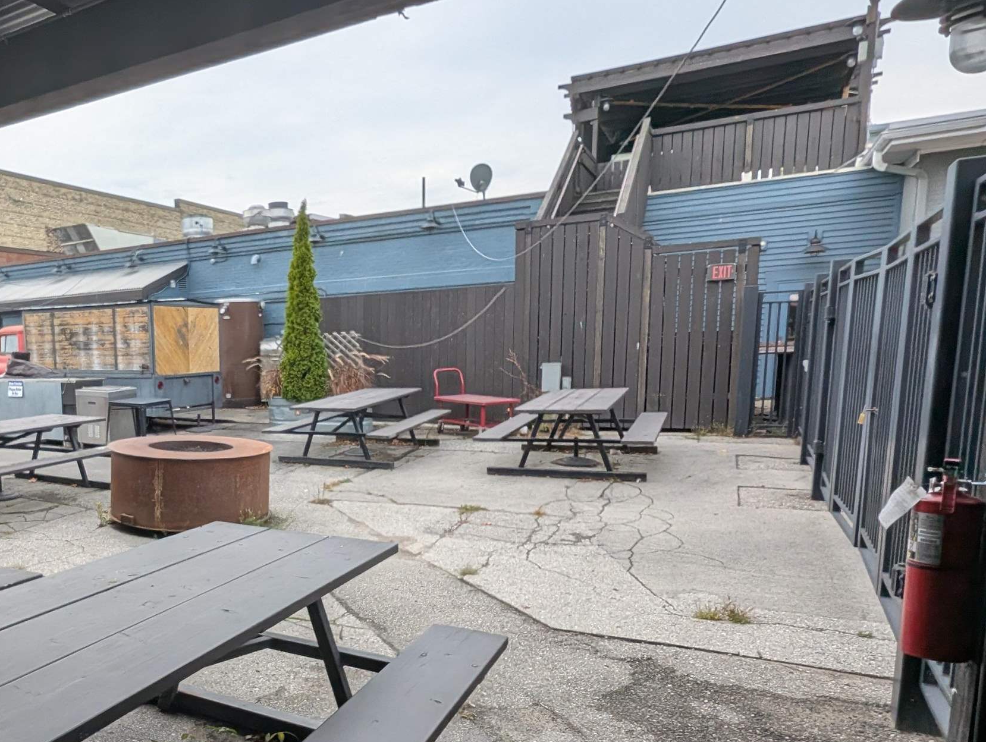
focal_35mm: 24
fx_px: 685
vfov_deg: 56.1
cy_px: 474
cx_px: 221
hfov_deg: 66.1
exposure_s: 1/620
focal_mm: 1.95
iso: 45
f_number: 2.2
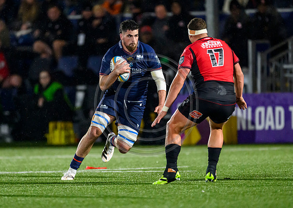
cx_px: 134
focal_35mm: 785
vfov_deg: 1.8
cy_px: 106
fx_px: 6524
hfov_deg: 2.6
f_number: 4
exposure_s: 1/1250
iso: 8000
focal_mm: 560
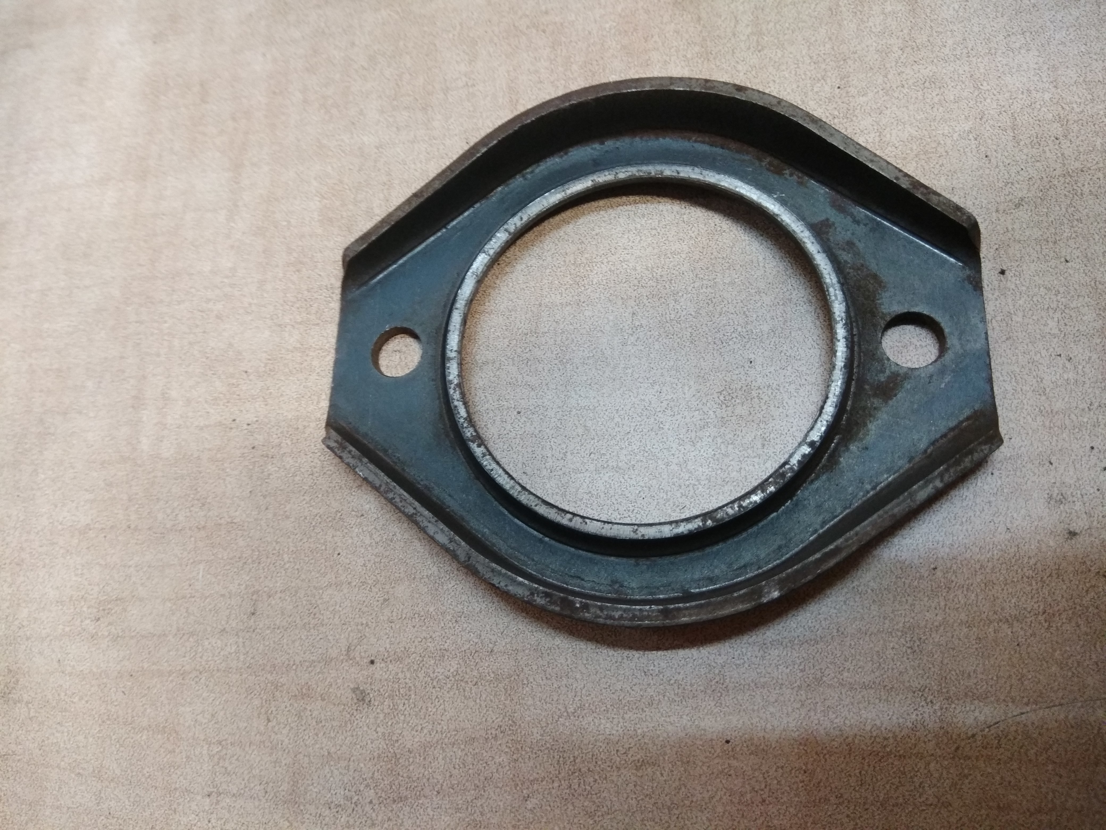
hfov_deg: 79.0
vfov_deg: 63.4
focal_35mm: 21
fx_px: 671
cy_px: 415
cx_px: 553
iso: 640
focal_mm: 3.57
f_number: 2
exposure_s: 1/17
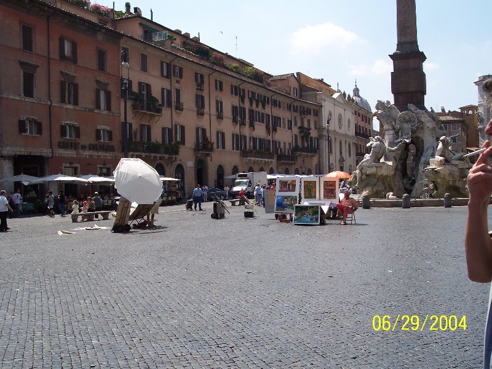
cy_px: 184
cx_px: 246
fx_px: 540
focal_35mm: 38
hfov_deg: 49.0
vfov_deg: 37.7
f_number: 4.8
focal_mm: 8
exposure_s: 1/700
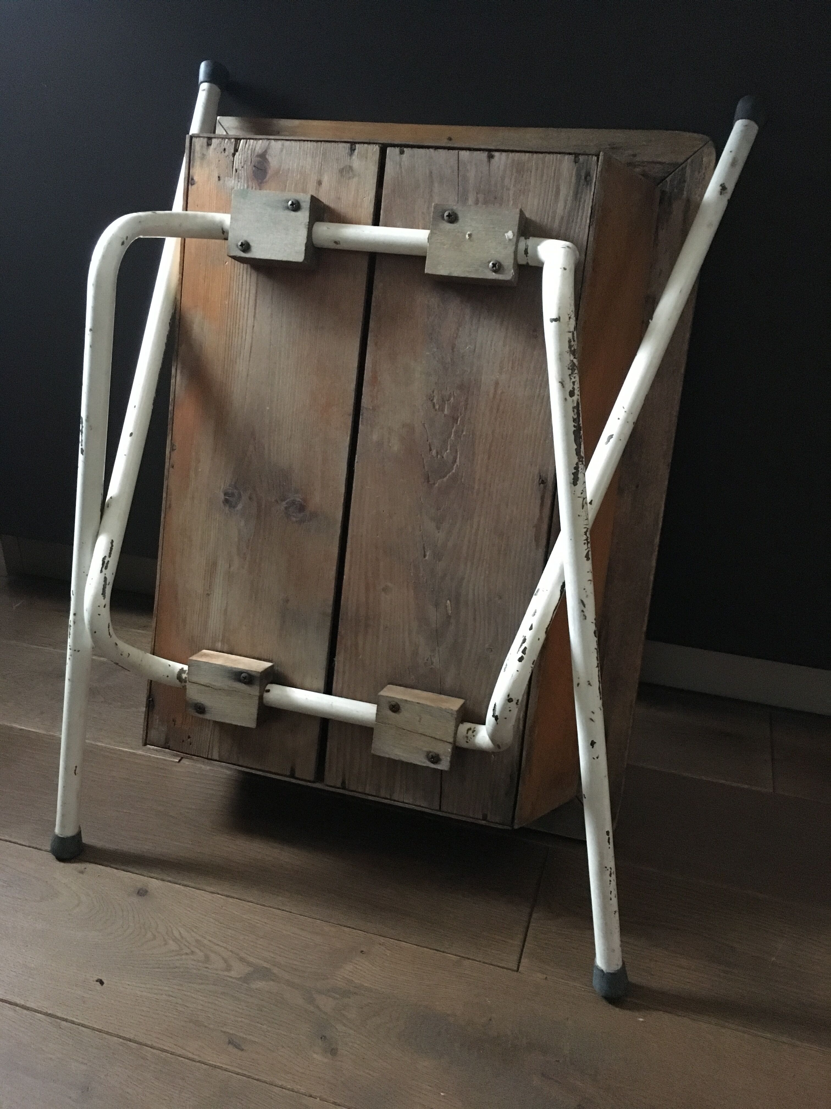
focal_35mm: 29
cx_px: 416
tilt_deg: -25.7
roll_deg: -3.3
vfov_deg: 61.7
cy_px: 554
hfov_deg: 48.2
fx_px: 928
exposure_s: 1/17
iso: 320
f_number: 2.2
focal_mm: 4.15
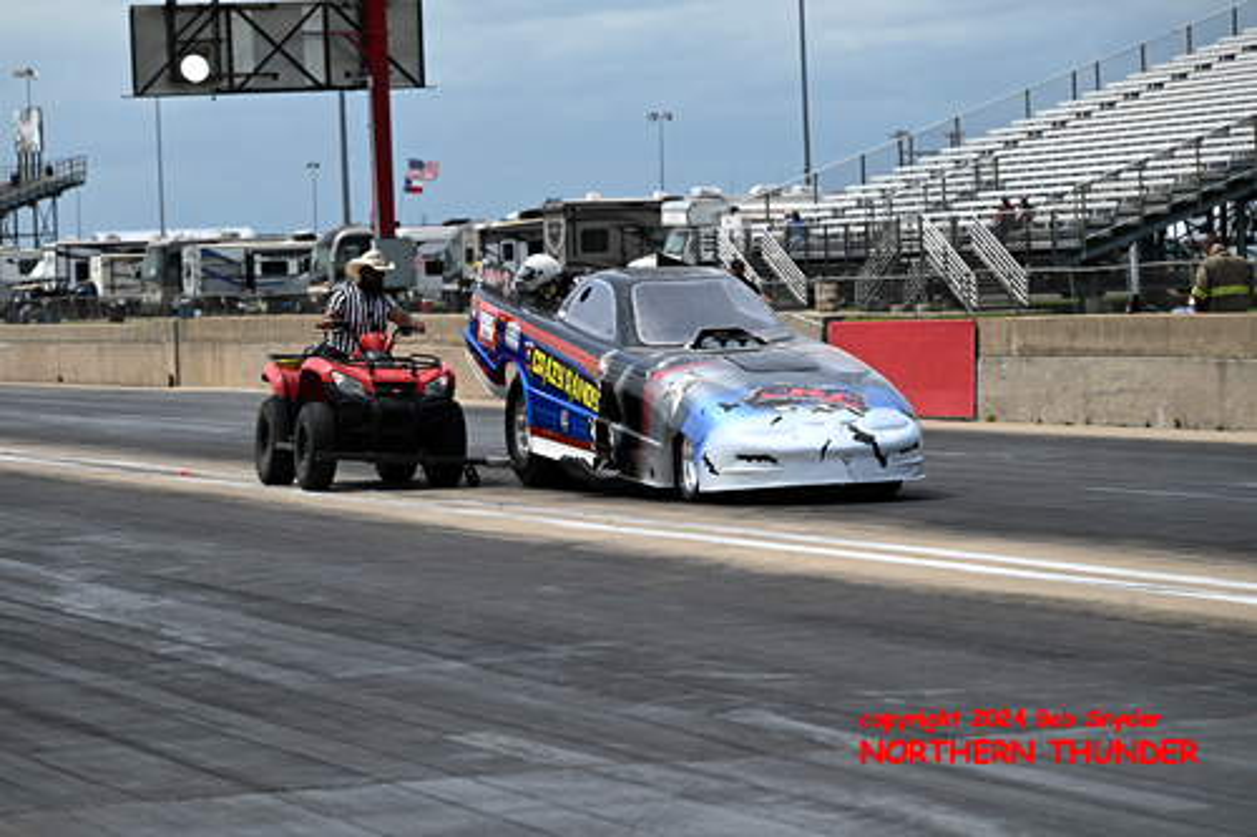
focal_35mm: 115
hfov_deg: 17.8
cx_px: 628
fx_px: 4014
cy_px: 418
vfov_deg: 11.9
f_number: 5.6
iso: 250
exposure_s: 1/2000
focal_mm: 115
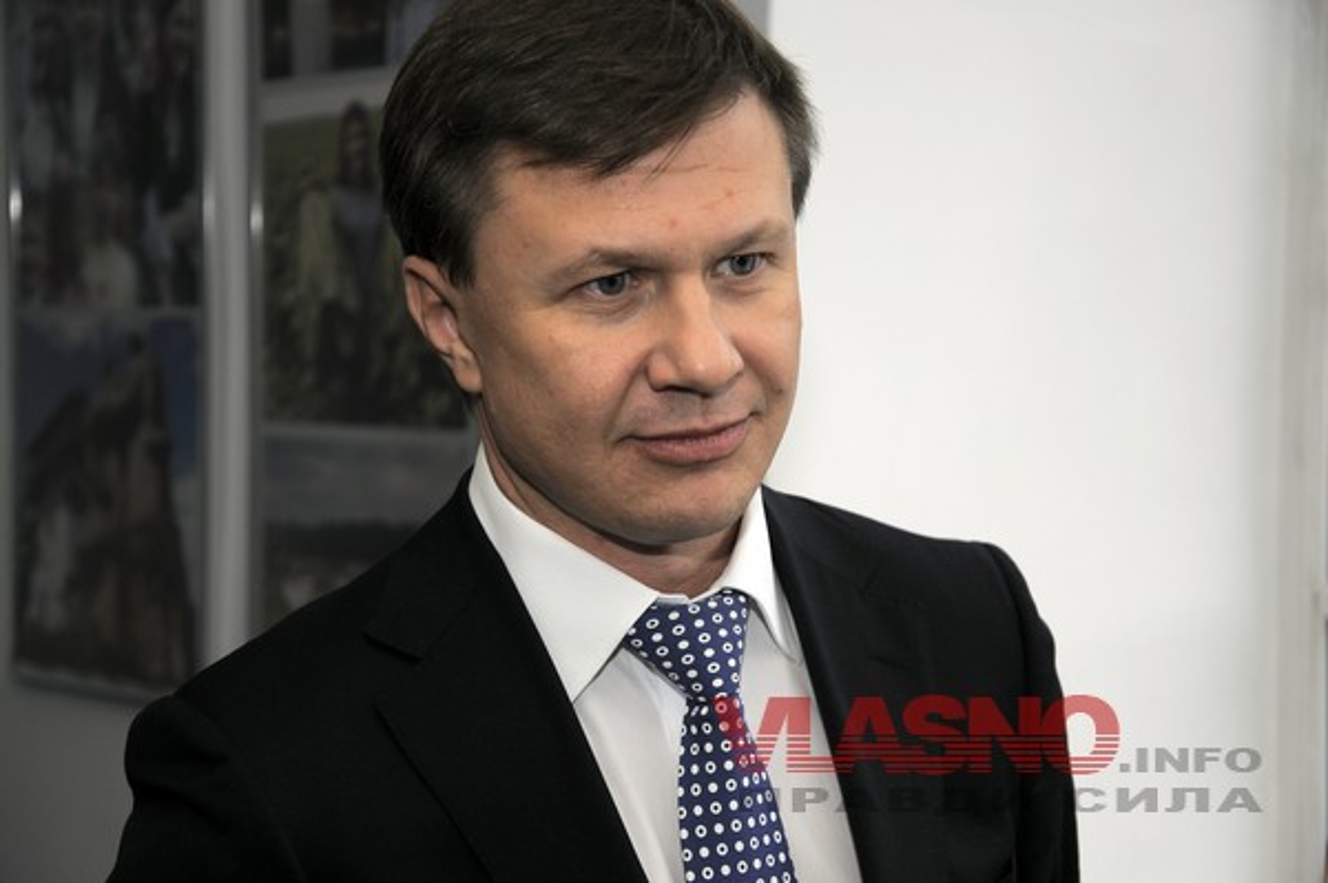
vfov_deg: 14.7
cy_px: 442
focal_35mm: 93
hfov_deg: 21.9
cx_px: 664
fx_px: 3428
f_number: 5.3
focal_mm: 62
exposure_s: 1/60
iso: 200
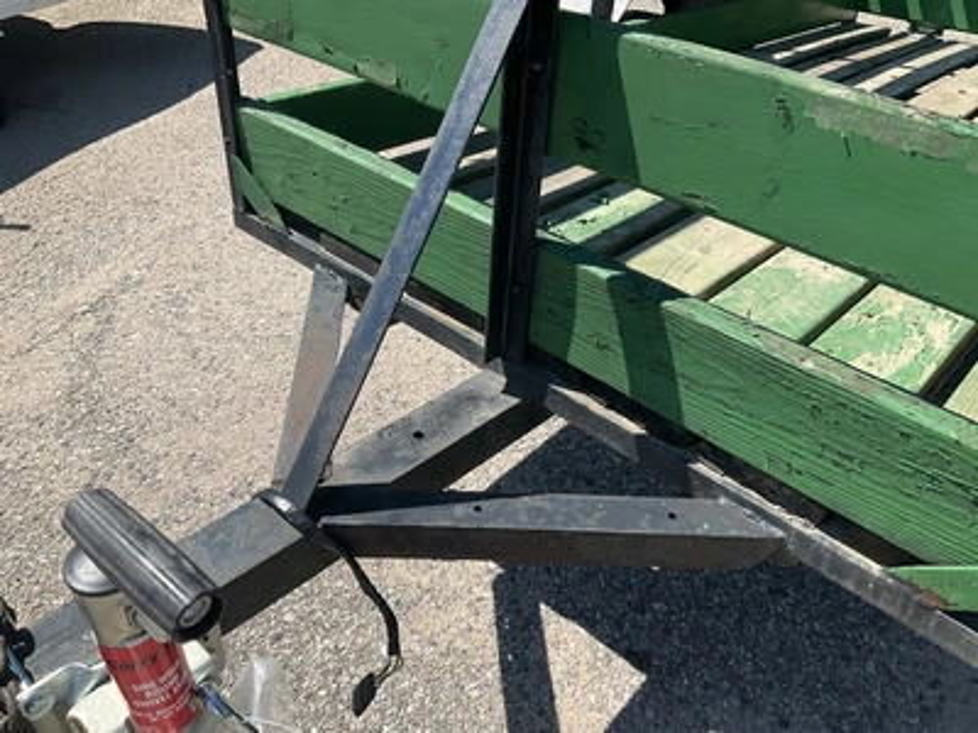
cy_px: 366
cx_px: 489
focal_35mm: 29
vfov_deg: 48.2
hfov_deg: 61.7
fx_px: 819
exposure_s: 1/1534
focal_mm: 3
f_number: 1.8
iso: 25
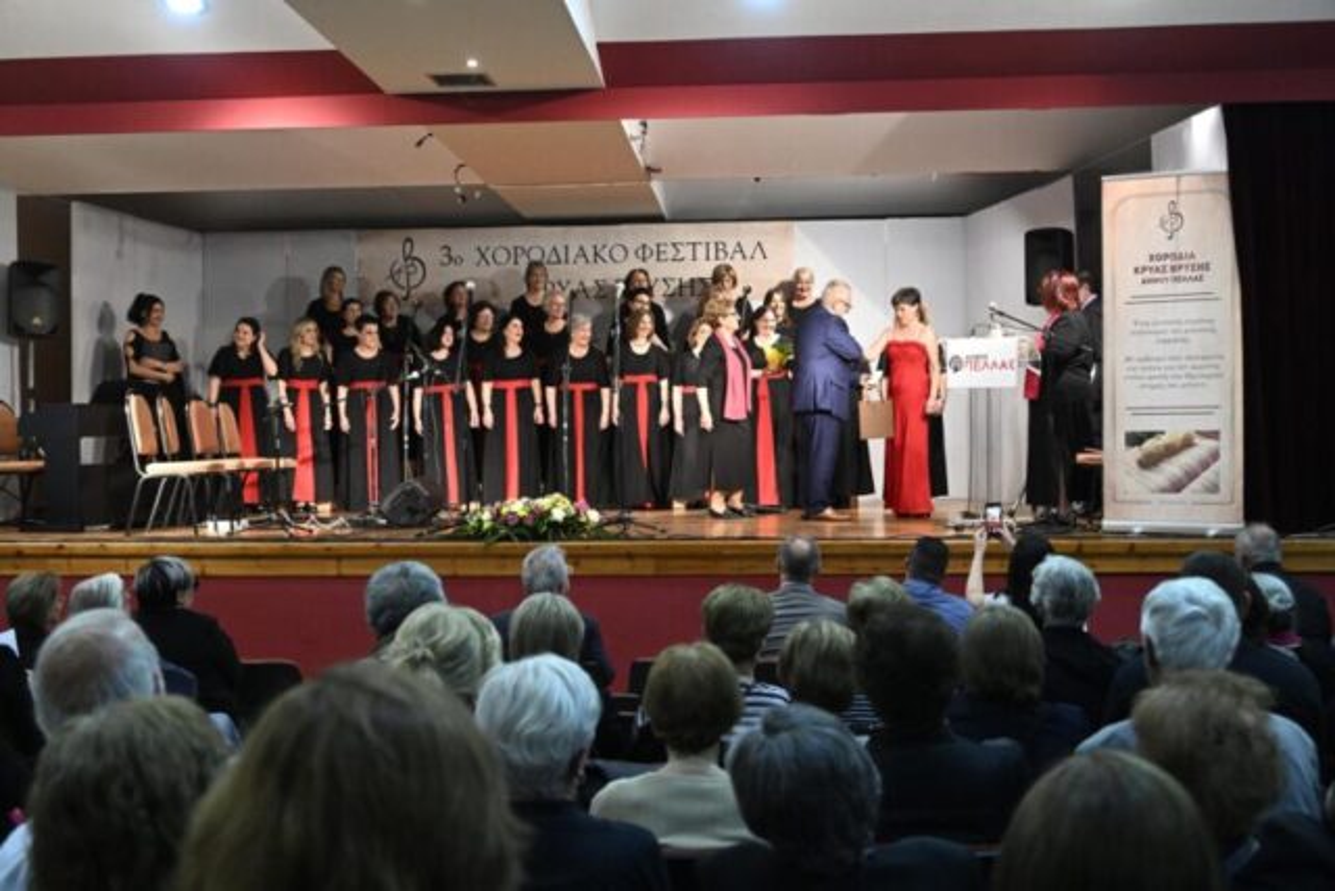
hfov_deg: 46.4
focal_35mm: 42
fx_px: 1558
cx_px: 668
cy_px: 446
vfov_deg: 31.9
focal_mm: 42
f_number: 5.3
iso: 6400
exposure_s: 1/100
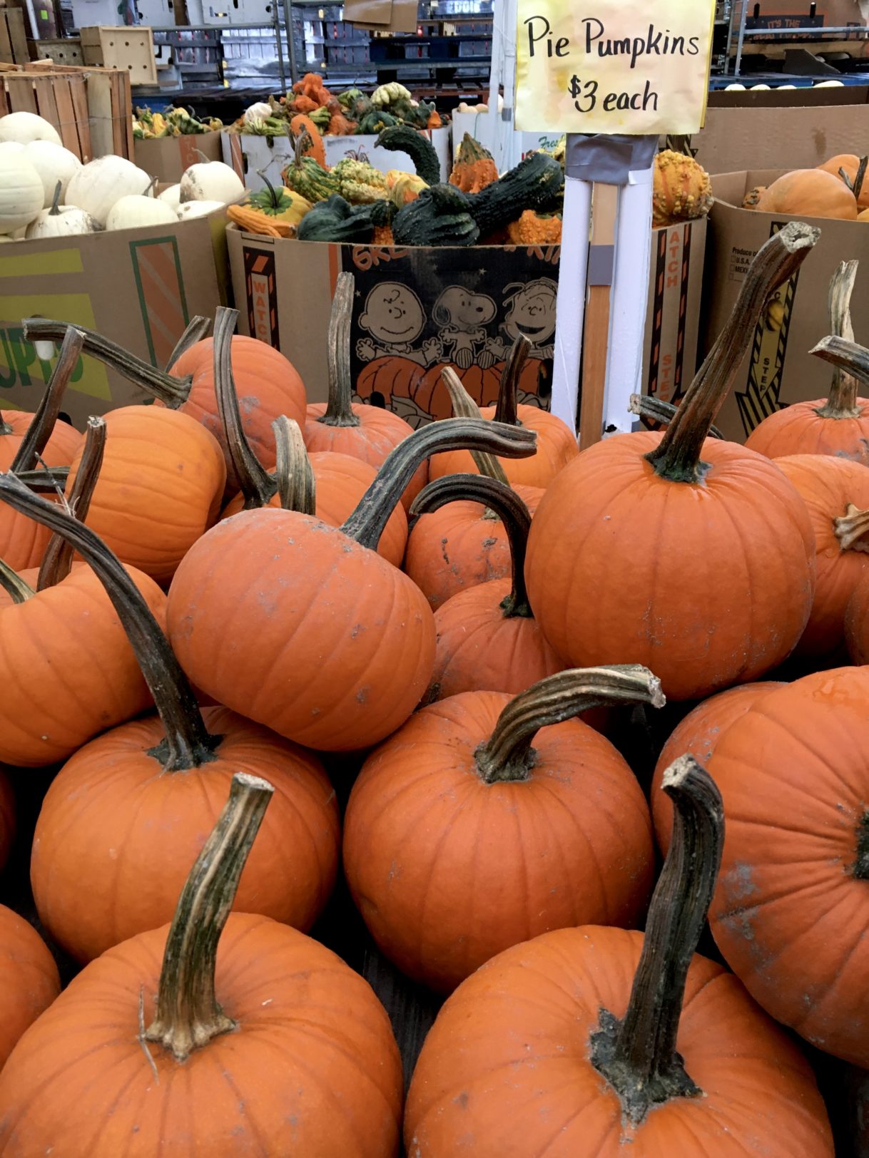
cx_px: 434
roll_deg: +1.6
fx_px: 971
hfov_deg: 48.2
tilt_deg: -27.7
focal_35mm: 29
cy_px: 579
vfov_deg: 61.7
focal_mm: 4.15
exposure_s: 1/30
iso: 40
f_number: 2.2
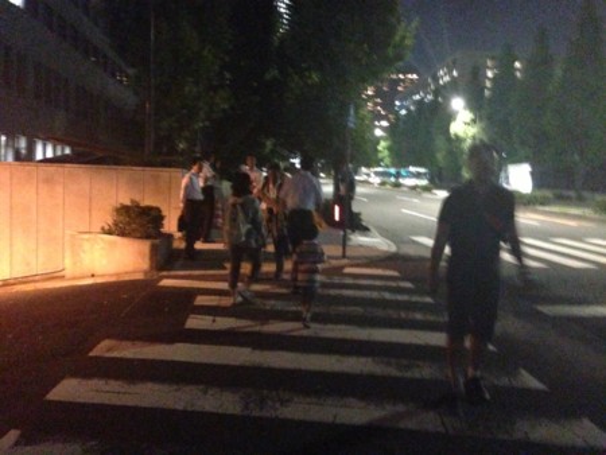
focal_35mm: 33
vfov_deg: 43.0
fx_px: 578
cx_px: 303
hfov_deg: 55.3
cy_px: 228
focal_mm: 4.13
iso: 2000
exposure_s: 1/15
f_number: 2.4
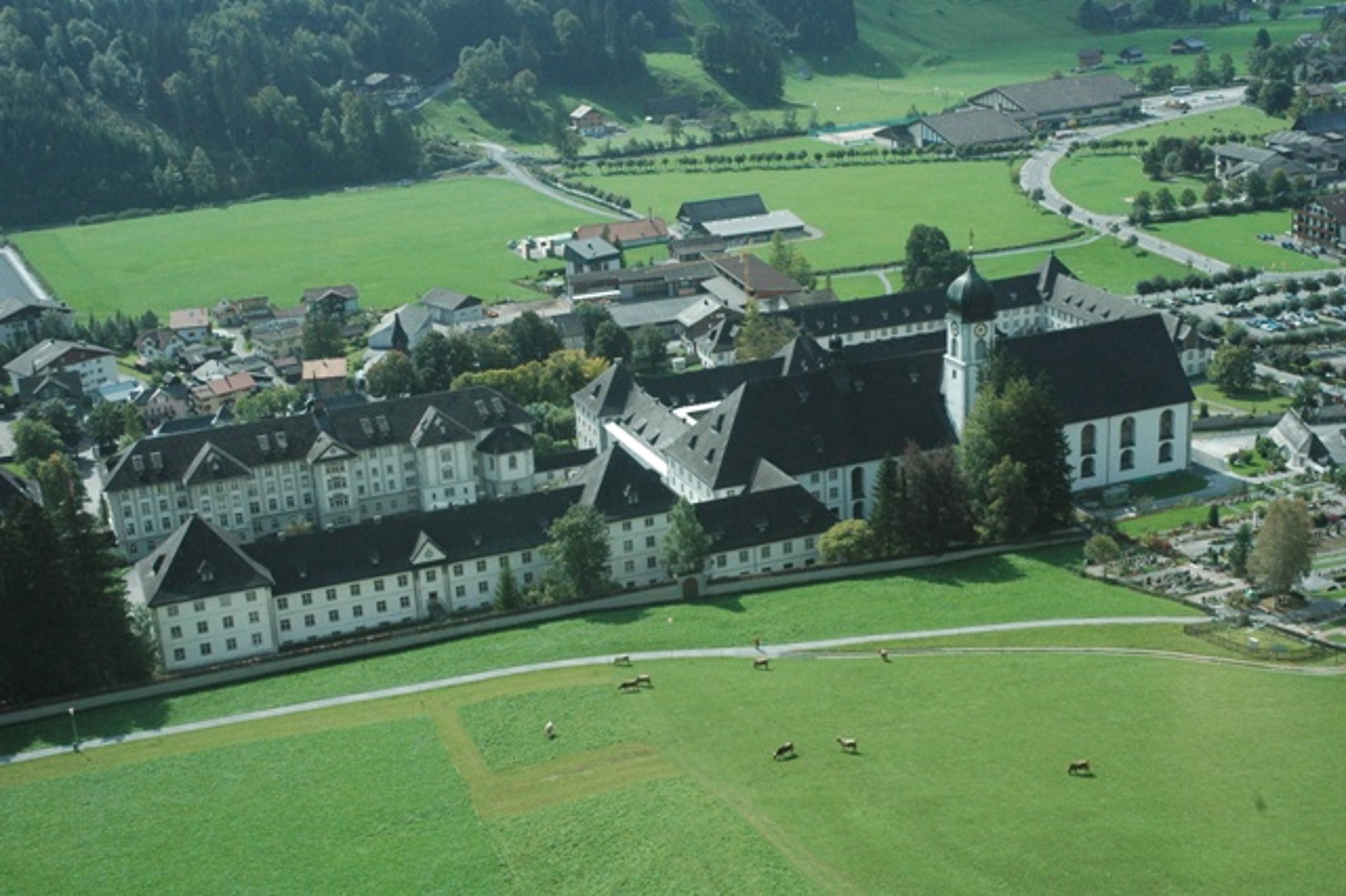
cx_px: 673
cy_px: 448
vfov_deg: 26.5
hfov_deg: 38.9
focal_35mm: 51
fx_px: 1906
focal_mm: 34
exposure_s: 1/640
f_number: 11
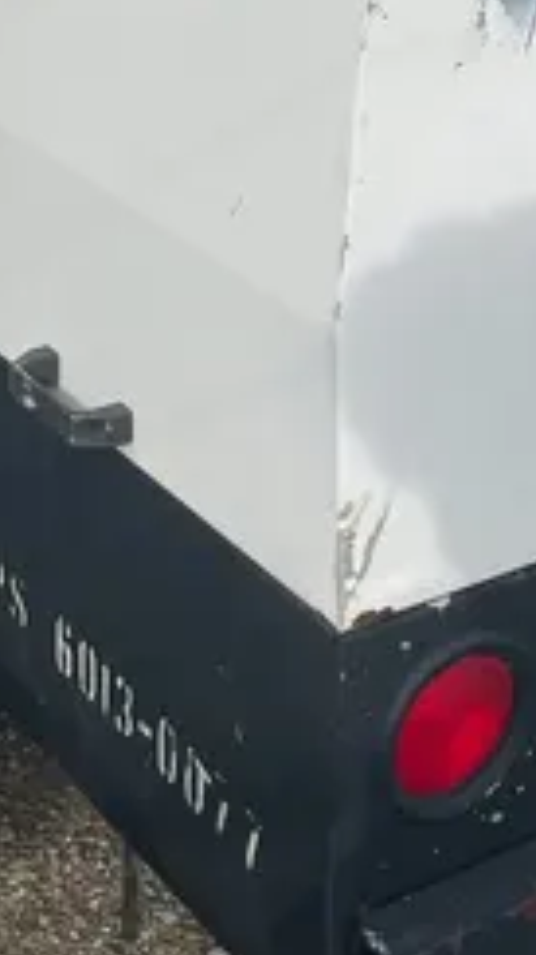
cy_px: 72
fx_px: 2151
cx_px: 446
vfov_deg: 24.2
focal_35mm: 85
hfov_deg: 14.1
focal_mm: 4.2
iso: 32
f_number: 1.6
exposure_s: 1/4000
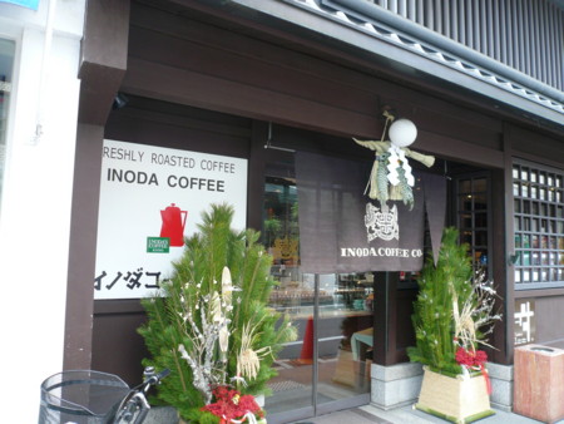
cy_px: 212
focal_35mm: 28
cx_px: 282
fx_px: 456
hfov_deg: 63.4
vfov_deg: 49.8
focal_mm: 4.6
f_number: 2.8
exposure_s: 1/30
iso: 100
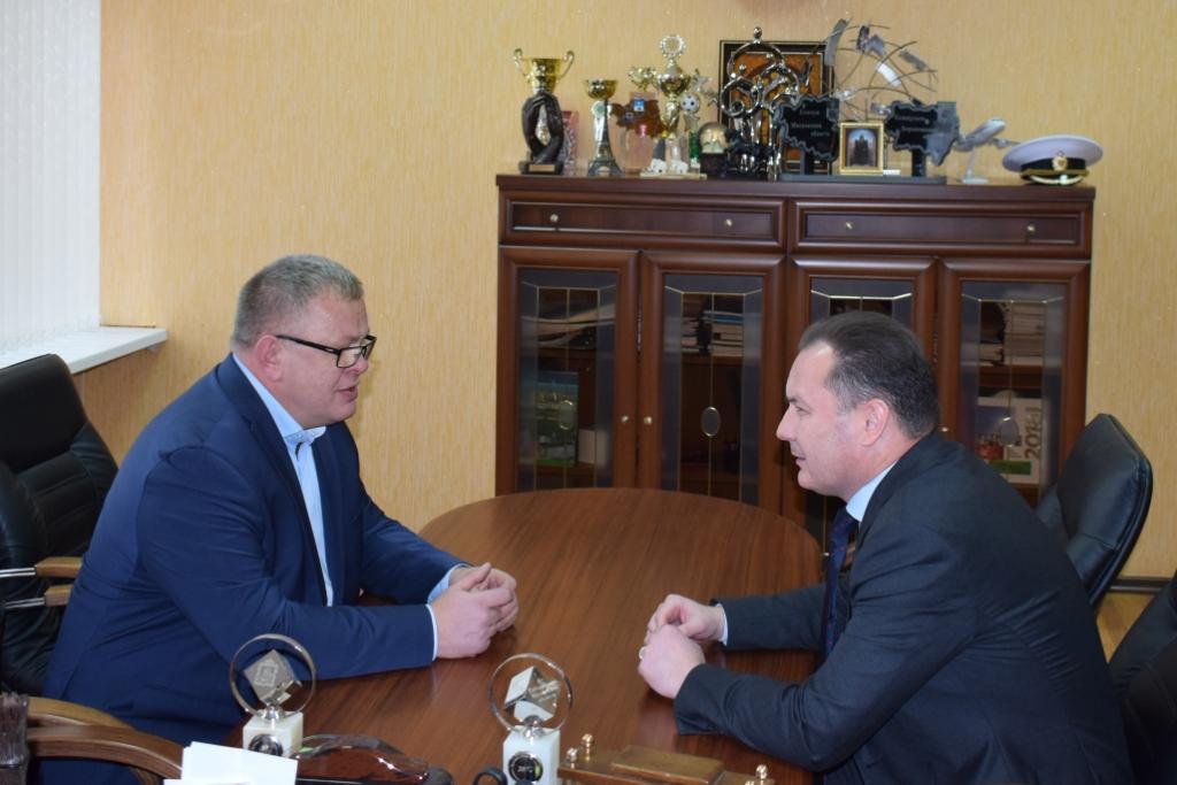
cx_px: 588
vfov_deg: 40.0
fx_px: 1079
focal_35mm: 33
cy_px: 392
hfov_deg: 57.2
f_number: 5
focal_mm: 22
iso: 800
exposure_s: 1/100
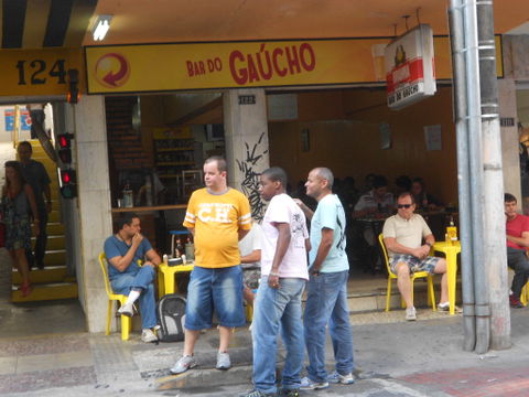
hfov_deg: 29.4
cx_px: 264
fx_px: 1009
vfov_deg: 22.3
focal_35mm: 66
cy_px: 198
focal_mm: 11.6
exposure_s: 1/30
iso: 125
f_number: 5.3
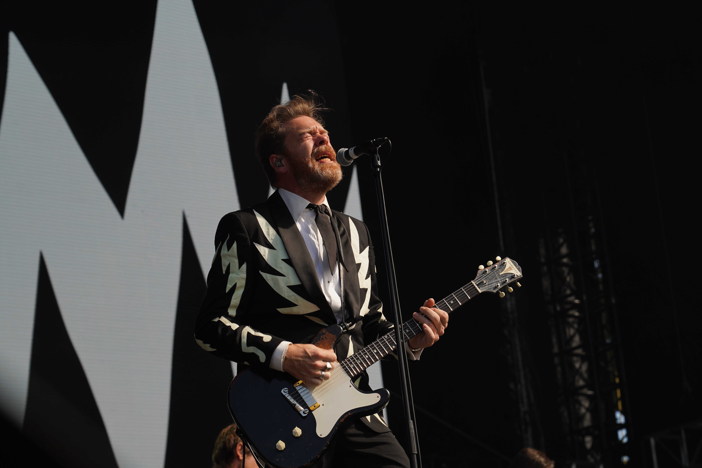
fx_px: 2047
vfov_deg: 13.0
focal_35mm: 105
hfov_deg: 19.5
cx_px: 351
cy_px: 234
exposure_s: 1/400
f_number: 7.1
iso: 100
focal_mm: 105
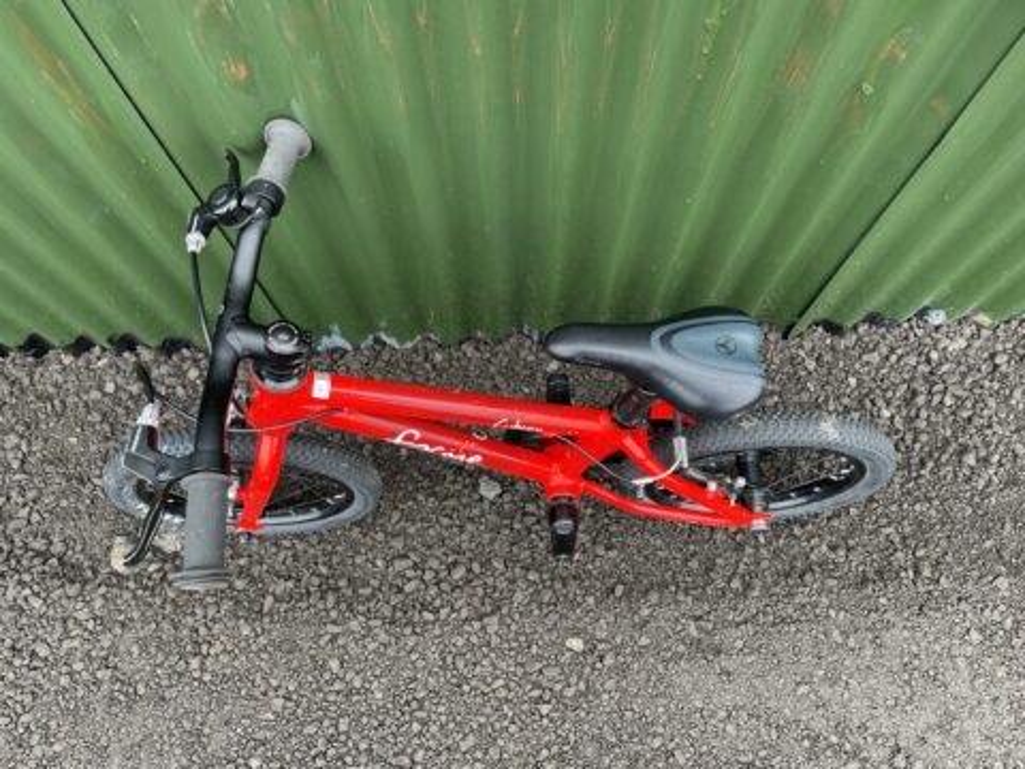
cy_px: 384
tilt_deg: -70.9
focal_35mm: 26
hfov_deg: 67.3
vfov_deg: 53.1
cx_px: 512
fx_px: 770
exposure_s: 1/121
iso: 40
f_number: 1.6
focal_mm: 4.2
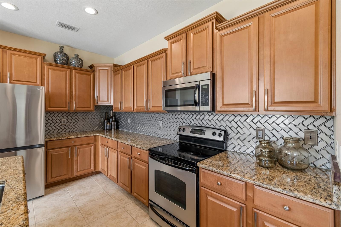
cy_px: 114
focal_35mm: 15
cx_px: 170
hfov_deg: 100.4
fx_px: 142
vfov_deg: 77.3
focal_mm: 10
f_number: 7.1
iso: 100
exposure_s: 1/5
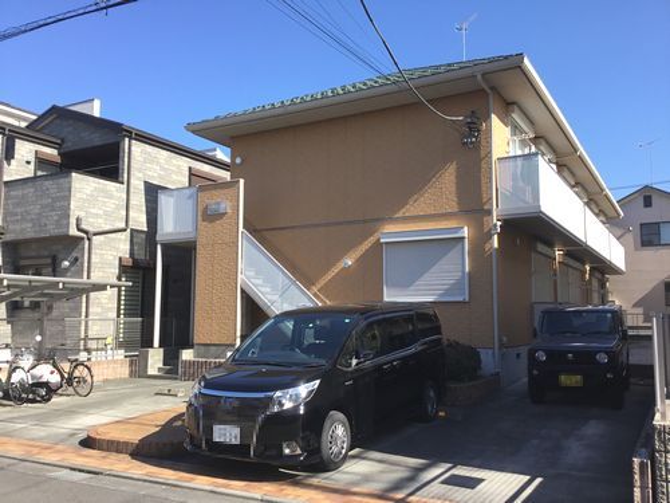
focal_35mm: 31
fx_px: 600
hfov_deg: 58.4
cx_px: 335
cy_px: 252
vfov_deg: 45.4
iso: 25
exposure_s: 1/612
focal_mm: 3.3
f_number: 2.4
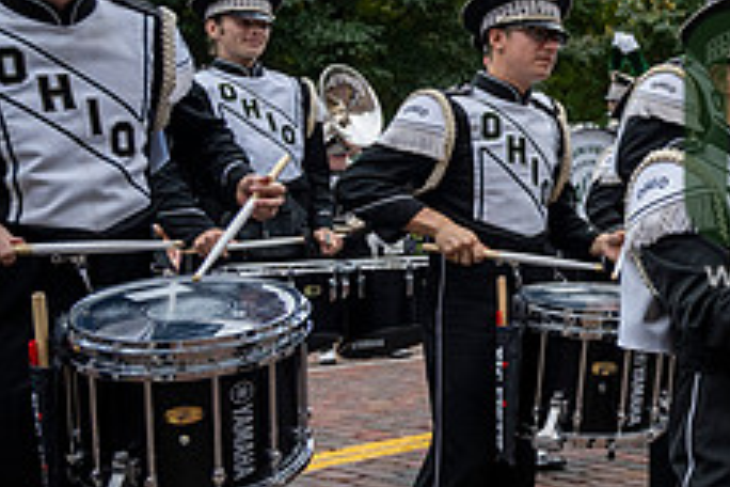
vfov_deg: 22.2
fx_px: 1237
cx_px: 925
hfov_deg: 27.8
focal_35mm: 61
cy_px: 162
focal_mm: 24
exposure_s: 1/1600
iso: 640
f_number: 4
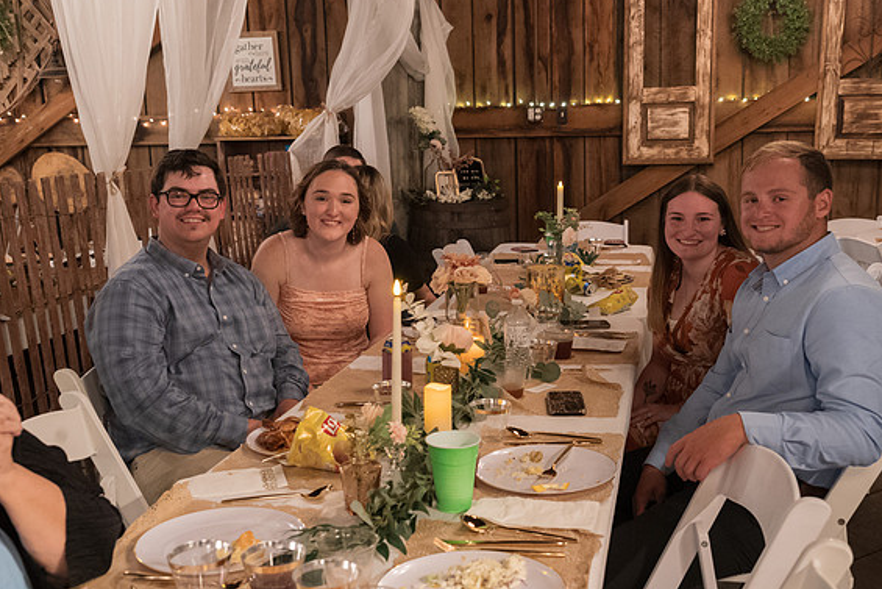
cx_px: 450
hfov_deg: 49.5
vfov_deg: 34.2
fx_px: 956
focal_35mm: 39
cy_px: 293
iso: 6400
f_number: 6.3
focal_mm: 38
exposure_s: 1/60
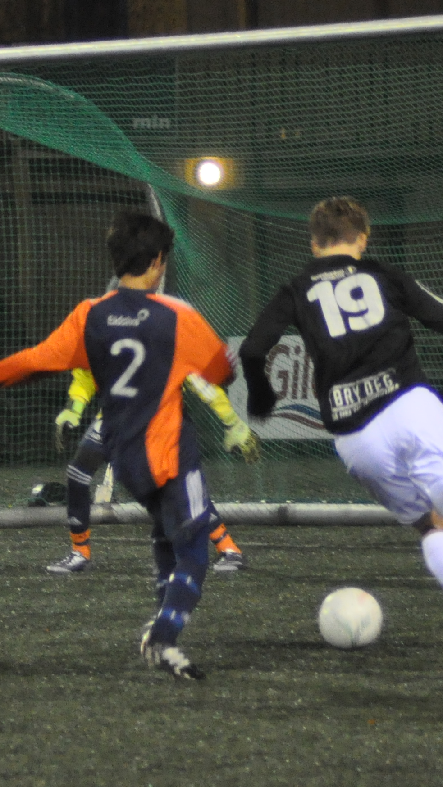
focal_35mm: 404
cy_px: 311
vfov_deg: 5.3
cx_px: 294
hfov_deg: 3.0
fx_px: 8444
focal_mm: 105
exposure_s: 1/100
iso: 2500
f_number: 4
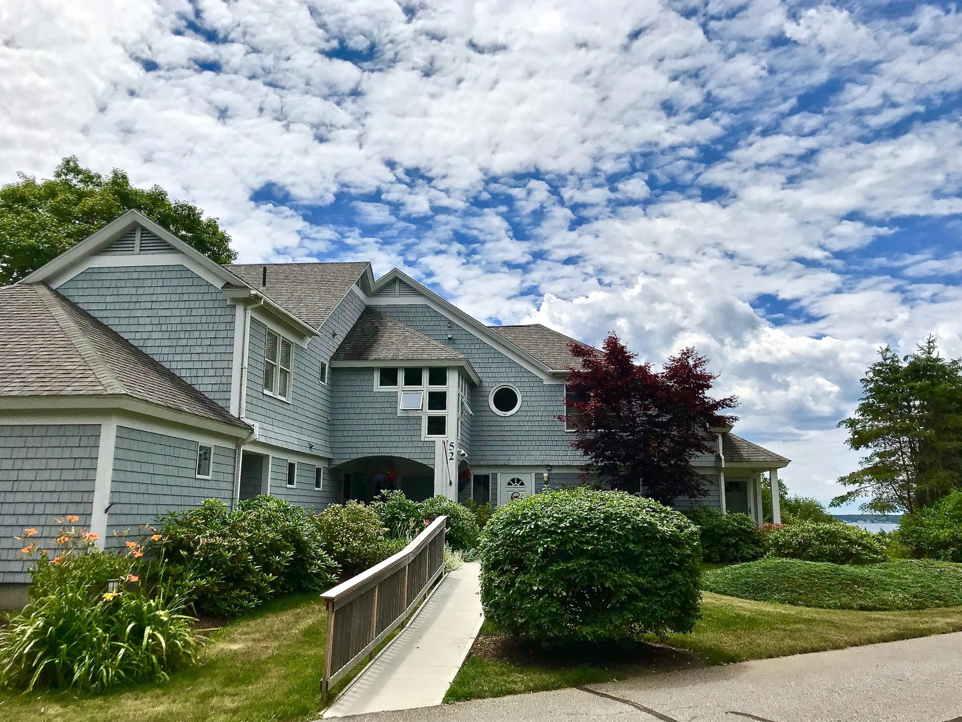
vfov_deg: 48.2
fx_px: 806
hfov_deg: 61.7
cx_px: 488
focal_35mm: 29
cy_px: 358
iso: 20
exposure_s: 1/5650
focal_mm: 3.99
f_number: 1.8
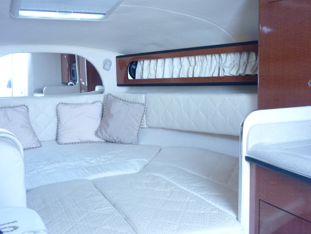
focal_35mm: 39
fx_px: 350
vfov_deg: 36.8
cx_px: 156
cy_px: 117
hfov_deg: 47.9
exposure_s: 1/60
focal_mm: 6.4
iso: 320
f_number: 3
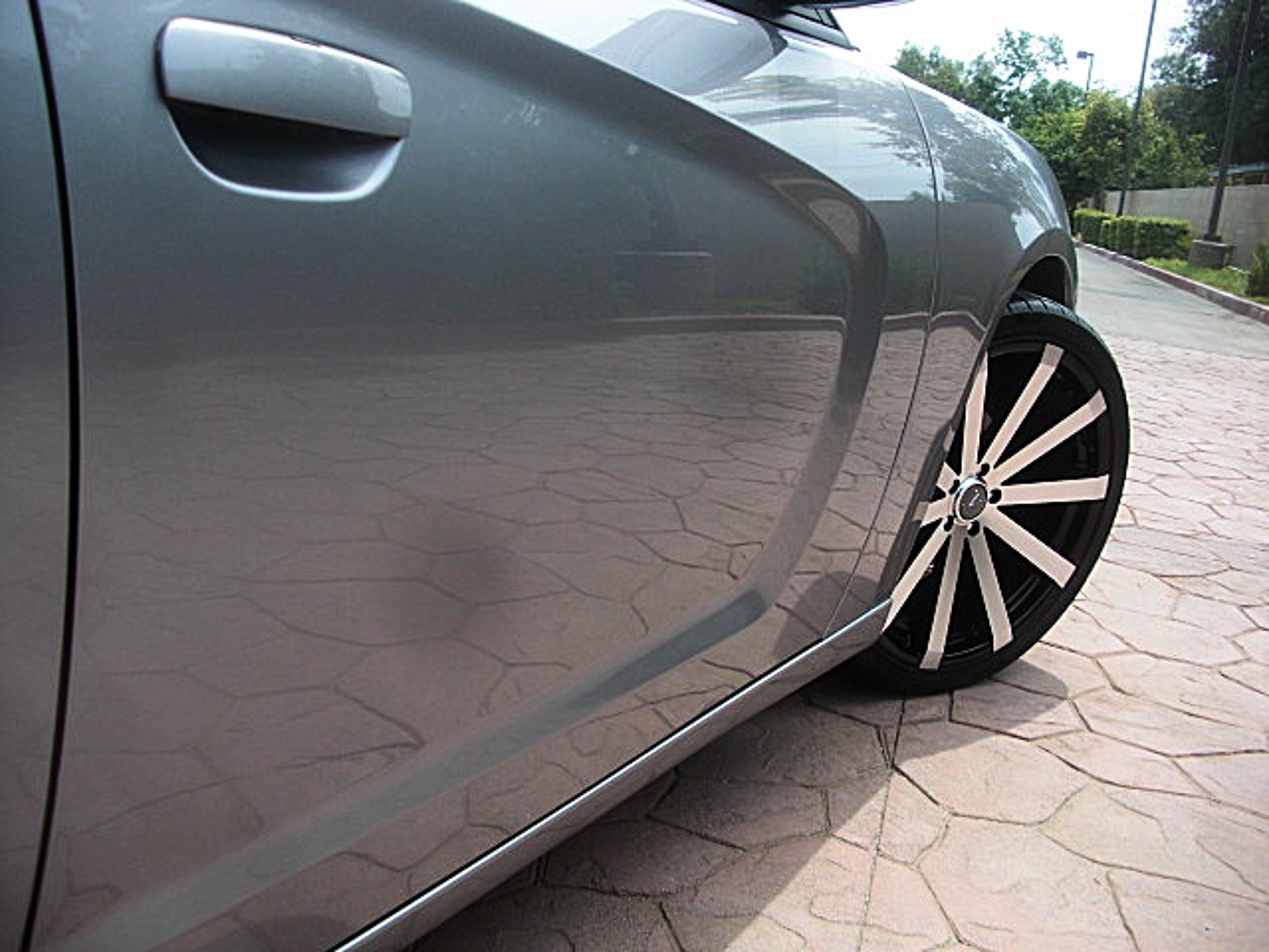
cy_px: 476
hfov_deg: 51.4
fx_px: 1320
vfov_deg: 39.7
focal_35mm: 36
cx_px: 634
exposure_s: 1/500
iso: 50
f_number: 2.8
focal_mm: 6.3
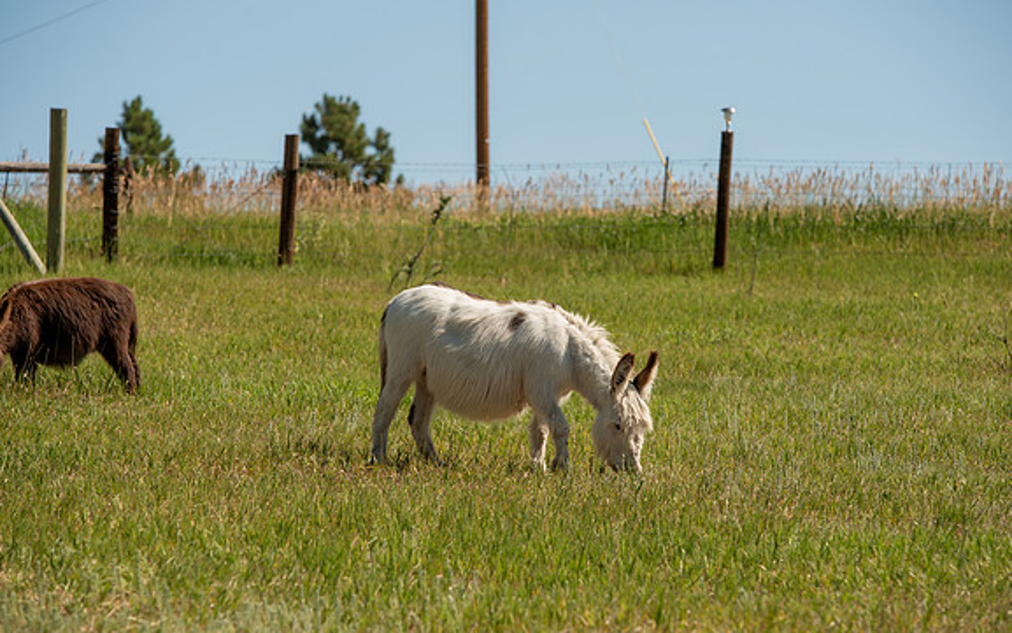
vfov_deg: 6.4
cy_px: 331
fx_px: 5656
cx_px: 505
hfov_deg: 10.2
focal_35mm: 205
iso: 100
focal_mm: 200
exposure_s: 1/320
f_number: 6.3
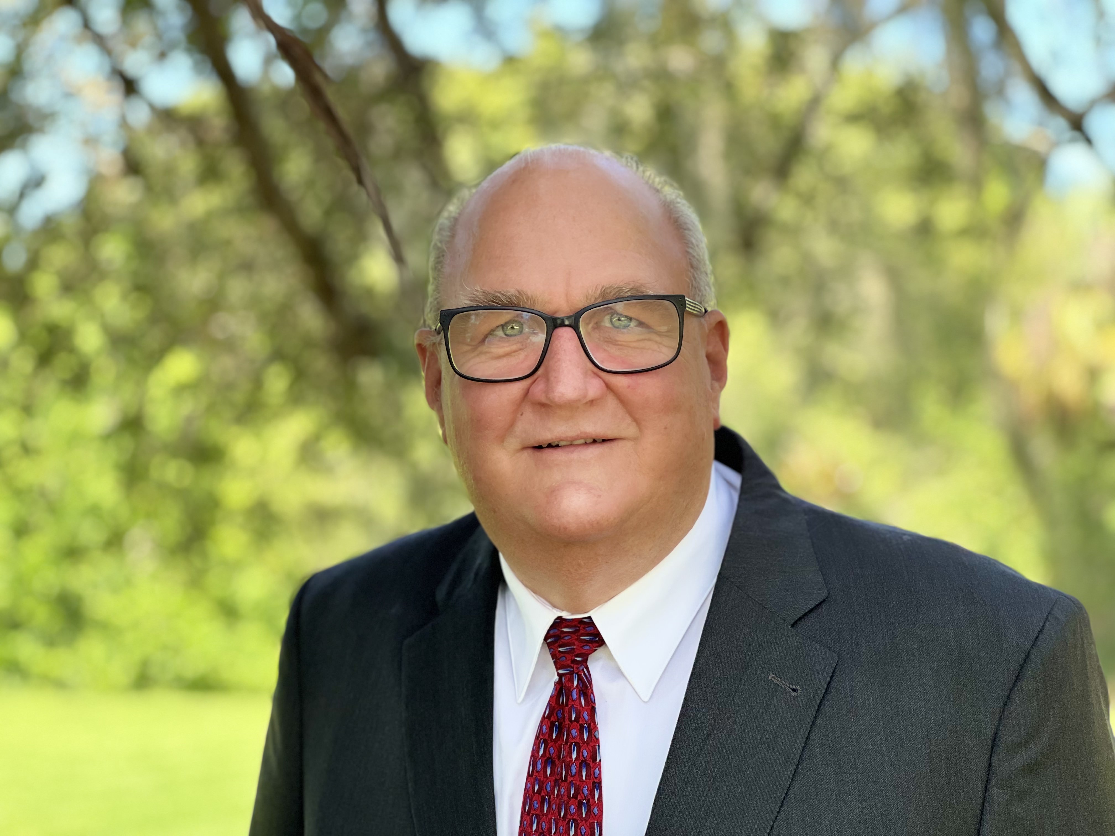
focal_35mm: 77
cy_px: 418
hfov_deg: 25.3
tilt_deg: +3.6
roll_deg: -0.6
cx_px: 558
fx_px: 2480
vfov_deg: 19.1
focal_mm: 9
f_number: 2.8
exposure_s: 1/121
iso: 100
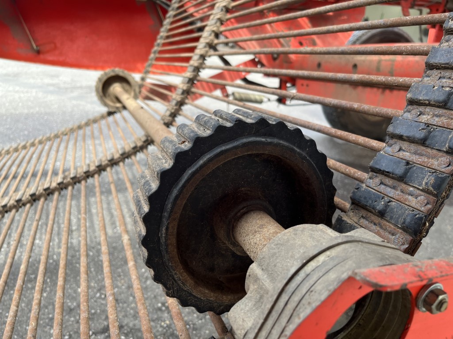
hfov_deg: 67.3
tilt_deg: -22.7
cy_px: 170
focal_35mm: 26
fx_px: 340
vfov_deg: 53.1
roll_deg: -6.2
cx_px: 226
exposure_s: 1/201
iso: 40
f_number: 1.6
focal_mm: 5.1
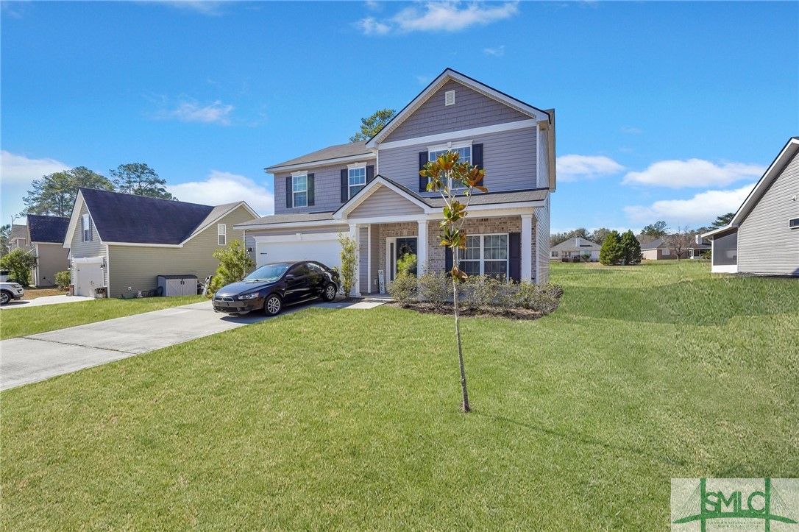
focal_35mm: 16
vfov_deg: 73.7
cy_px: 266
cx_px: 400
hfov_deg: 96.8
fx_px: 355
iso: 250
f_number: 9
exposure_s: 1/320
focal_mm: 16
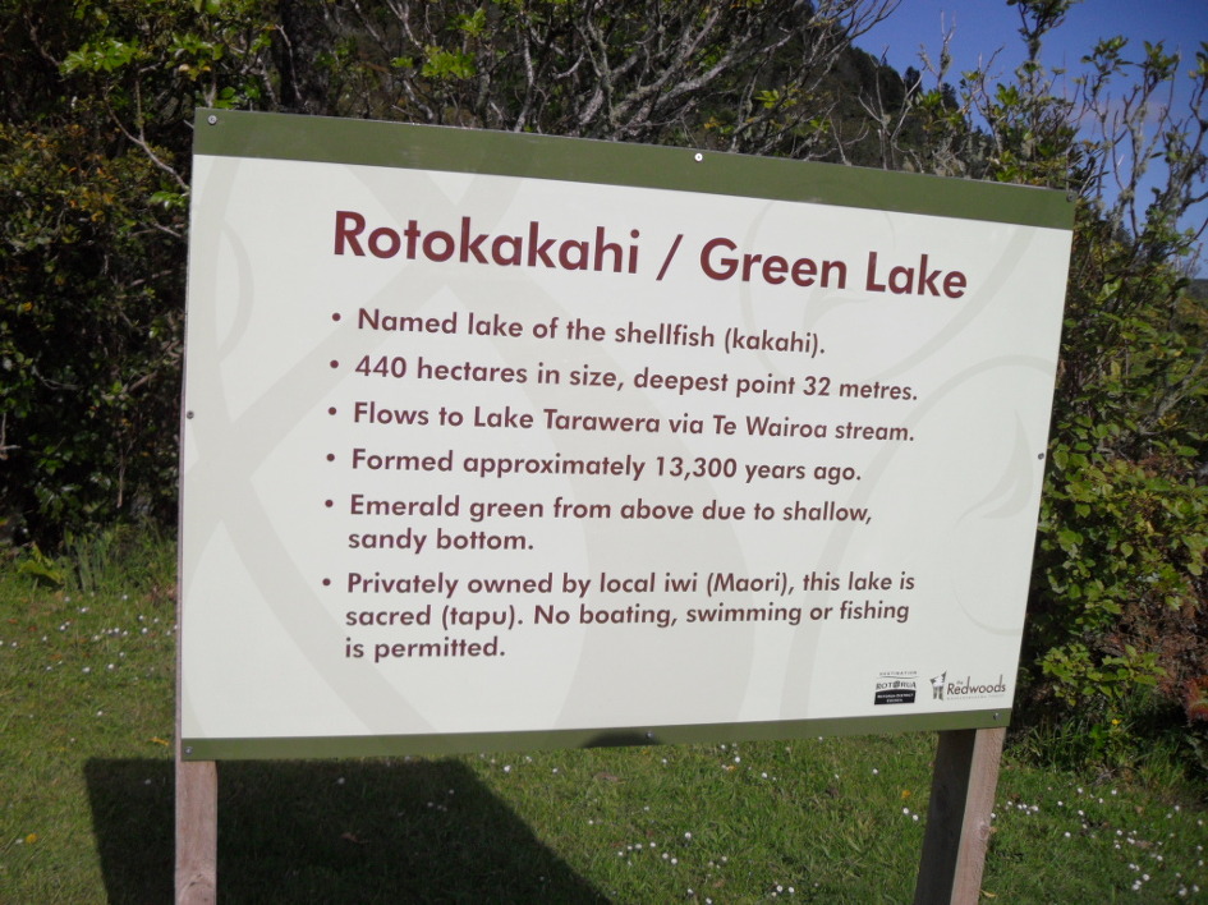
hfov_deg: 52.6
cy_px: 452
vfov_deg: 40.7
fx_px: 1221
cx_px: 604
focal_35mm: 35
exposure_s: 1/350
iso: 100
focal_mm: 6.2
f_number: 8.9
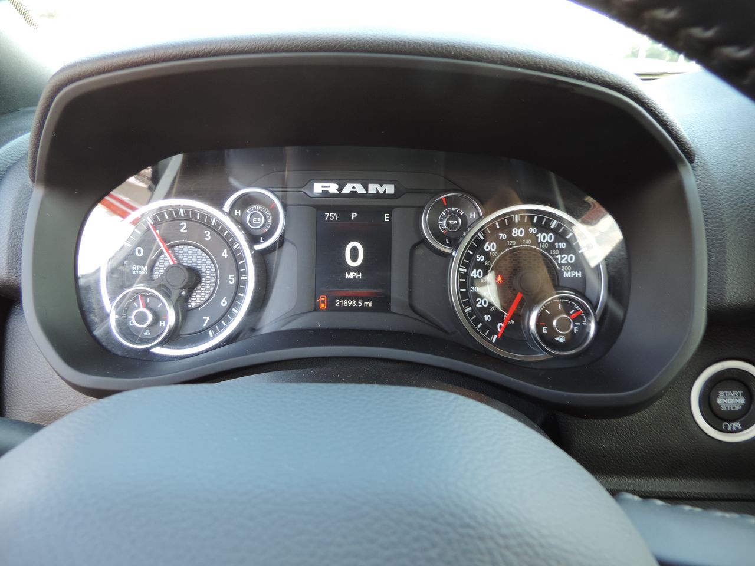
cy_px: 283
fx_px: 523
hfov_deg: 71.6
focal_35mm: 24
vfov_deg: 56.8
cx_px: 378
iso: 125
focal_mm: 4.3
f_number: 3
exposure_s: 1/30
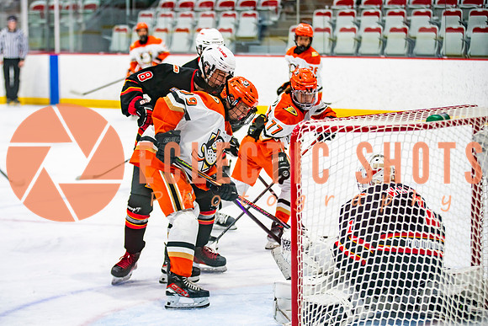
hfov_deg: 18.7
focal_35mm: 109
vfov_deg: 12.6
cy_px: 154
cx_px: 208
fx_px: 1478
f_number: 2.8
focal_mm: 95
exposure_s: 1/640
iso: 1250
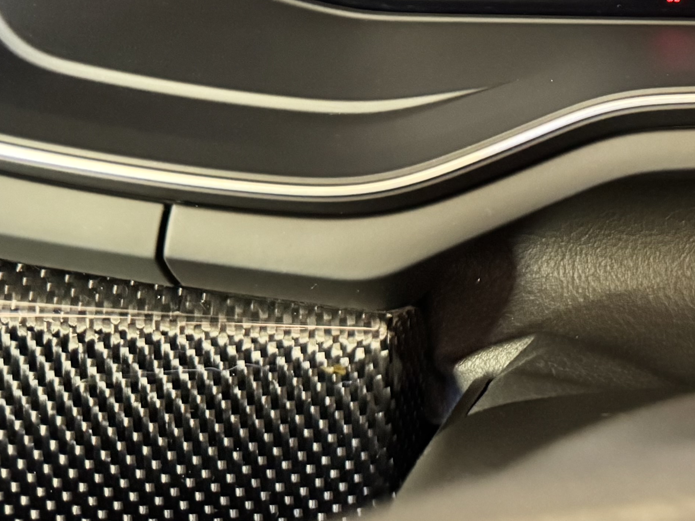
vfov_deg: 18.7
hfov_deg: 24.2
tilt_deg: -19.5
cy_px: -157
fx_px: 1465
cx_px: 836
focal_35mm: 73
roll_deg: -2.1
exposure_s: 1/44
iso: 800
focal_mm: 6.76
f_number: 1.78
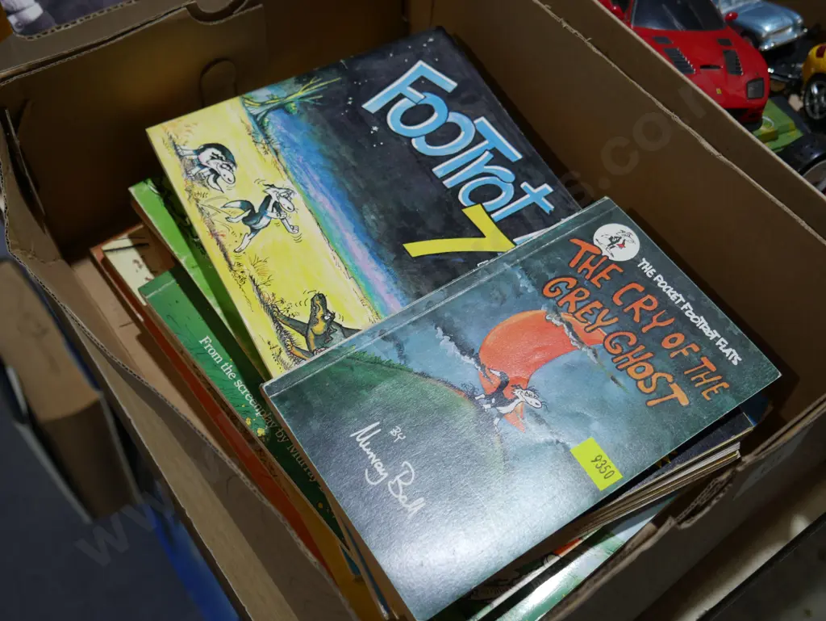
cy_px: 310
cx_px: 413
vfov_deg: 37.8
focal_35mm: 38
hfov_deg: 49.0
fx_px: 907
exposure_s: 1/100
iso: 200
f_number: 4.1
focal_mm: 19
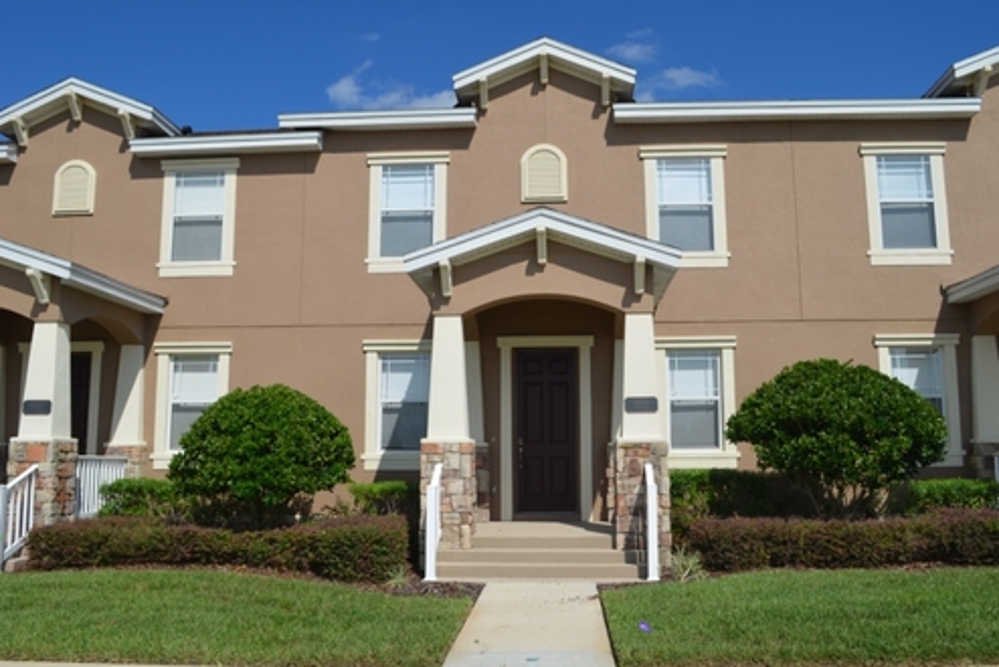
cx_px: 502
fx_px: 861
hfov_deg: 60.3
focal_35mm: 31
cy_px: 337
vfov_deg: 42.4
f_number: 10
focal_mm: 20
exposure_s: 1/400
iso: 100
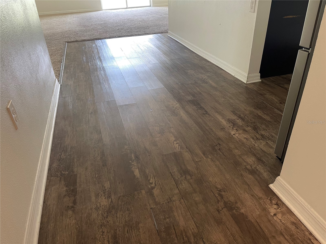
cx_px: 163
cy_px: 122
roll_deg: +3.0
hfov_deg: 69.4
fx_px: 235
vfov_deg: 54.9
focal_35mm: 25
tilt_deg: -31.2
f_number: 1.6
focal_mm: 5.1
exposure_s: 1/60
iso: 160
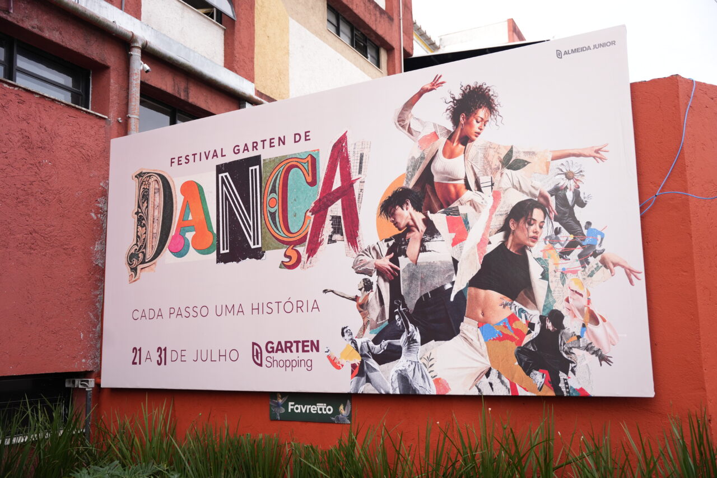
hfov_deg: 53.9
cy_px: 239
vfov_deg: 37.4
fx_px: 705
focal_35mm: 35
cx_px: 358
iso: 500
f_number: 2.8
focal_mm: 35.4
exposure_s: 1/400
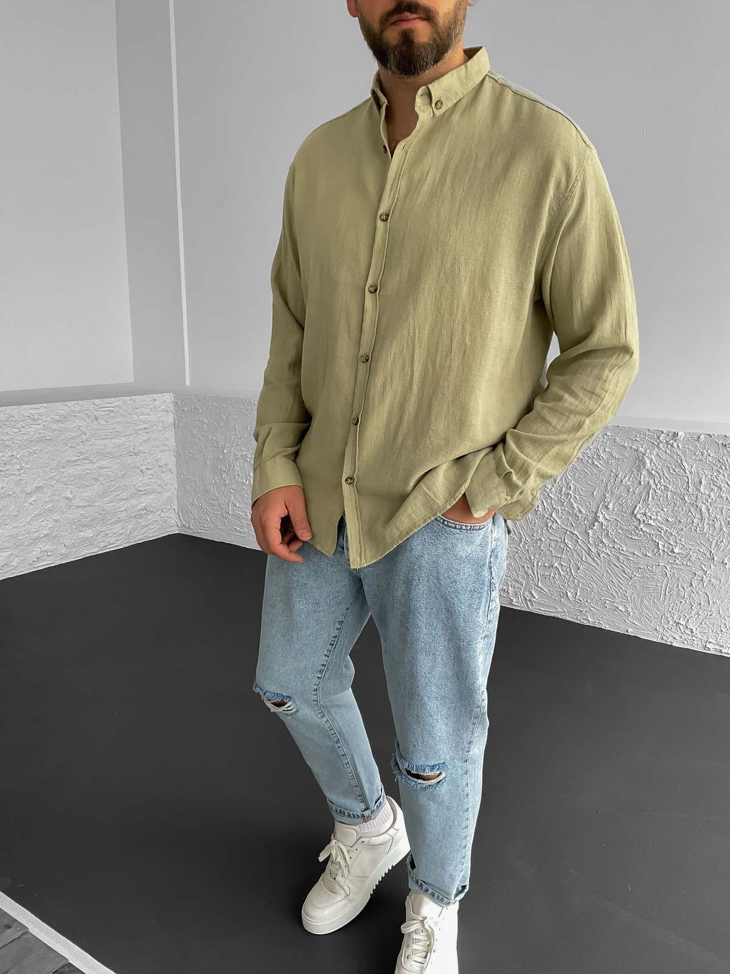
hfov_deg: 48.2
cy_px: 487
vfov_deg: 61.7
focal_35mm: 29
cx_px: 365
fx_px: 815
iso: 64
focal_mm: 3
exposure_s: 1/105
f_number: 1.8
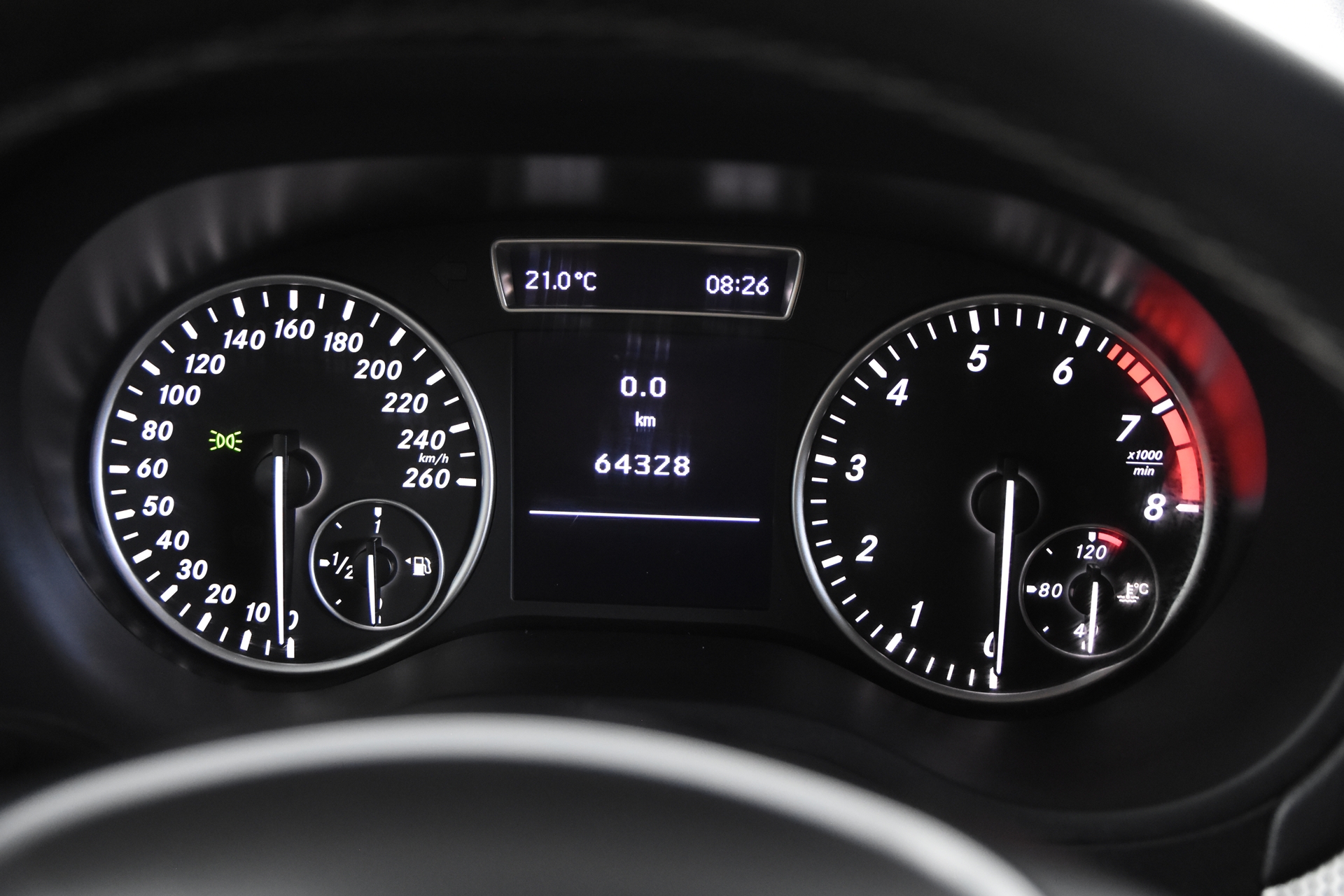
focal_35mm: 46
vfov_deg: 28.9
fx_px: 1736
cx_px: 672
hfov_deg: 42.3
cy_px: 448
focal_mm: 31
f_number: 3.3
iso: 3200
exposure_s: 1/50
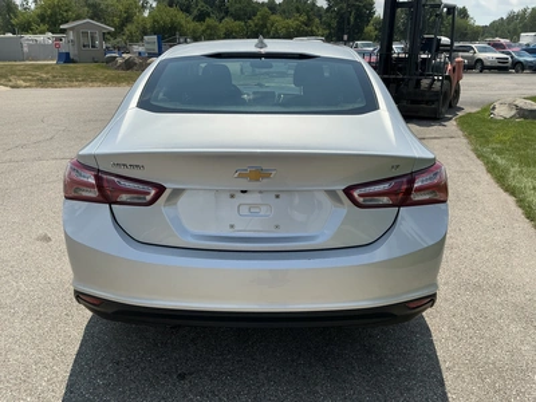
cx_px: 268
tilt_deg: -17.9
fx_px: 434
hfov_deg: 63.4
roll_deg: -0.3
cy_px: 201
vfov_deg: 49.7
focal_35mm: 28
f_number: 1.8
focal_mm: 3
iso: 25
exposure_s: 1/2227
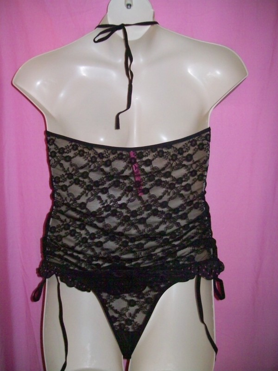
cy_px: 186
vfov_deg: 51.4
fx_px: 385
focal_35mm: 36
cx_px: 139
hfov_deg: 39.7
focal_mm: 6
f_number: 2.7
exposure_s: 1/64
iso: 160
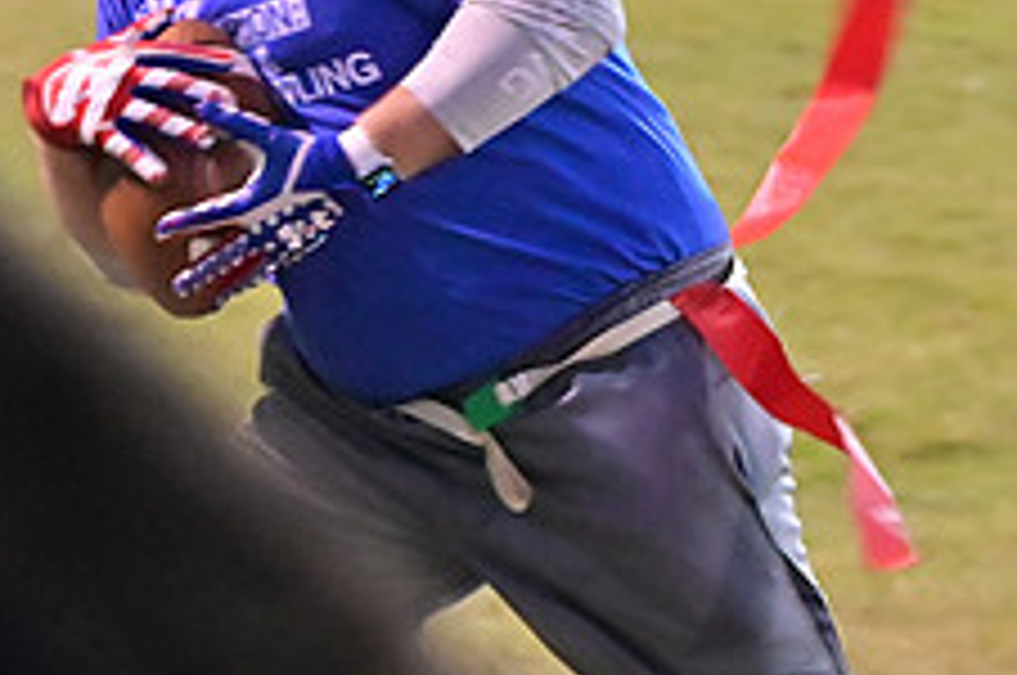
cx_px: 918
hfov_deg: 7.1
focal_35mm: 288
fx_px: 8124
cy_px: -7
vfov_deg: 4.7
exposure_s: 1/200
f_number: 4
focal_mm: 75
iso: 6400
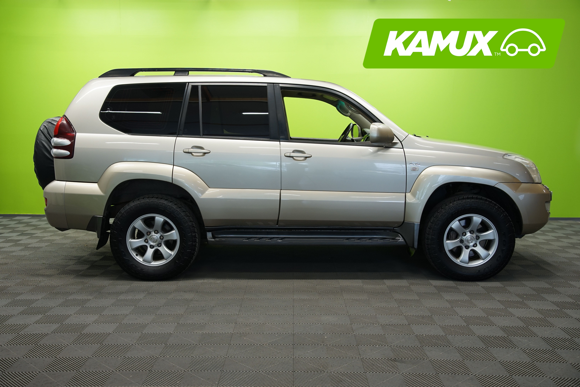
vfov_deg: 35.9
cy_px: 194
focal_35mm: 37
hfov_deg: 51.9
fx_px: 596
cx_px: 290
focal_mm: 37
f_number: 5.6
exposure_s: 1/20
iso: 500
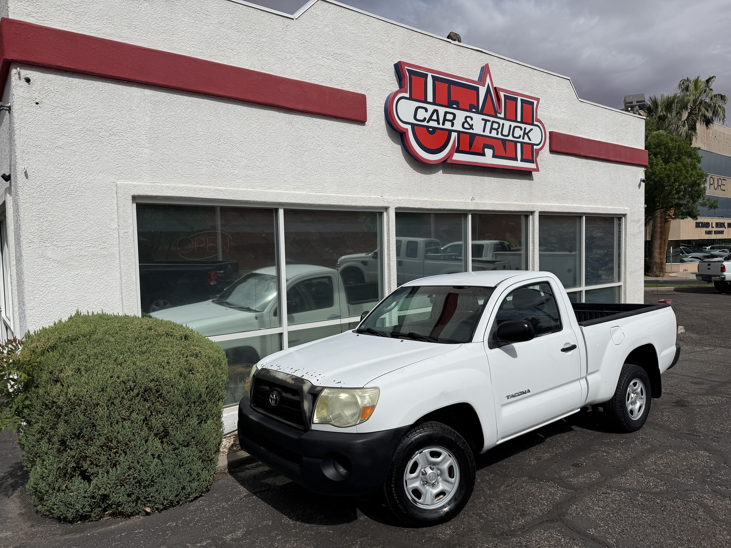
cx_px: 366
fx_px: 507
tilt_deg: -3.1
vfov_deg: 56.8
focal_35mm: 24
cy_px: 274
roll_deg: +0.8
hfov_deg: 71.6
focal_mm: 6.76
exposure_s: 1/14286
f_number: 1.78
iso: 80
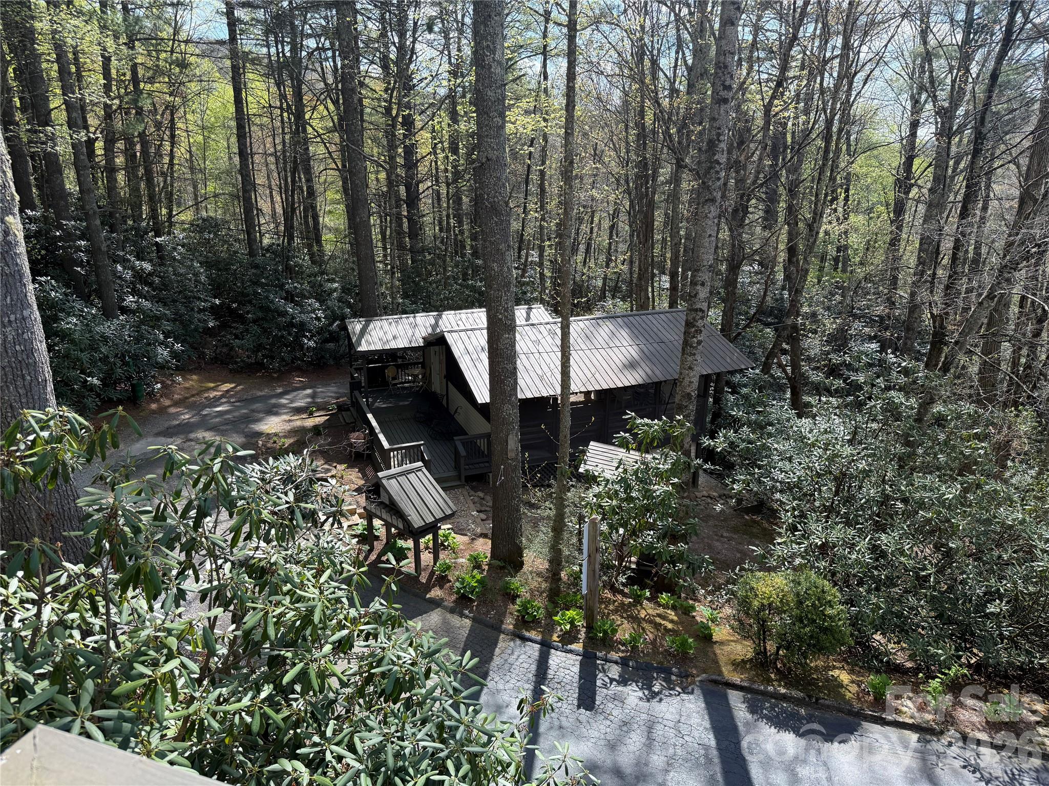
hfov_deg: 71.6
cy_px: 393
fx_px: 727
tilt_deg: -18.0
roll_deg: -0.2
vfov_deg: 56.8
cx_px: 524
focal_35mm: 24
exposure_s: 1/1314
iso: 100
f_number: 1.78
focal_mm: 6.76
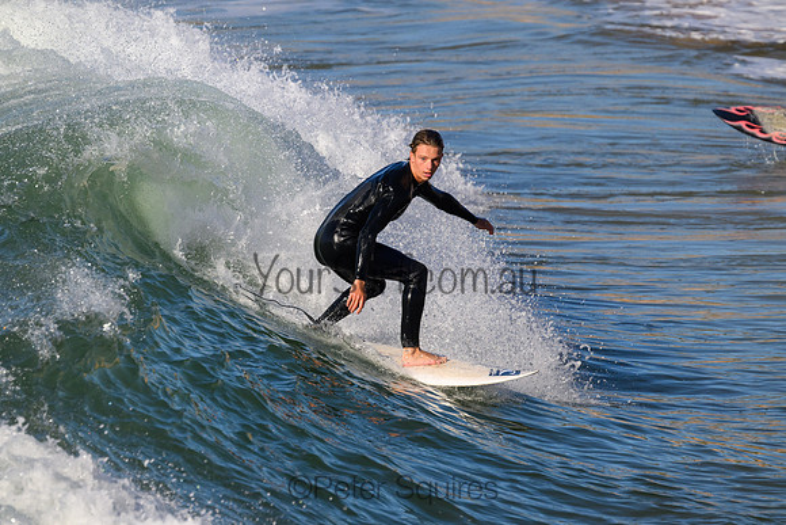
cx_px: 393
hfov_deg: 3.5
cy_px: 262
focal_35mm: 590
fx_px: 12884
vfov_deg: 2.3
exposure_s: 1/2000
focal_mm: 590
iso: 1100
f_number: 11
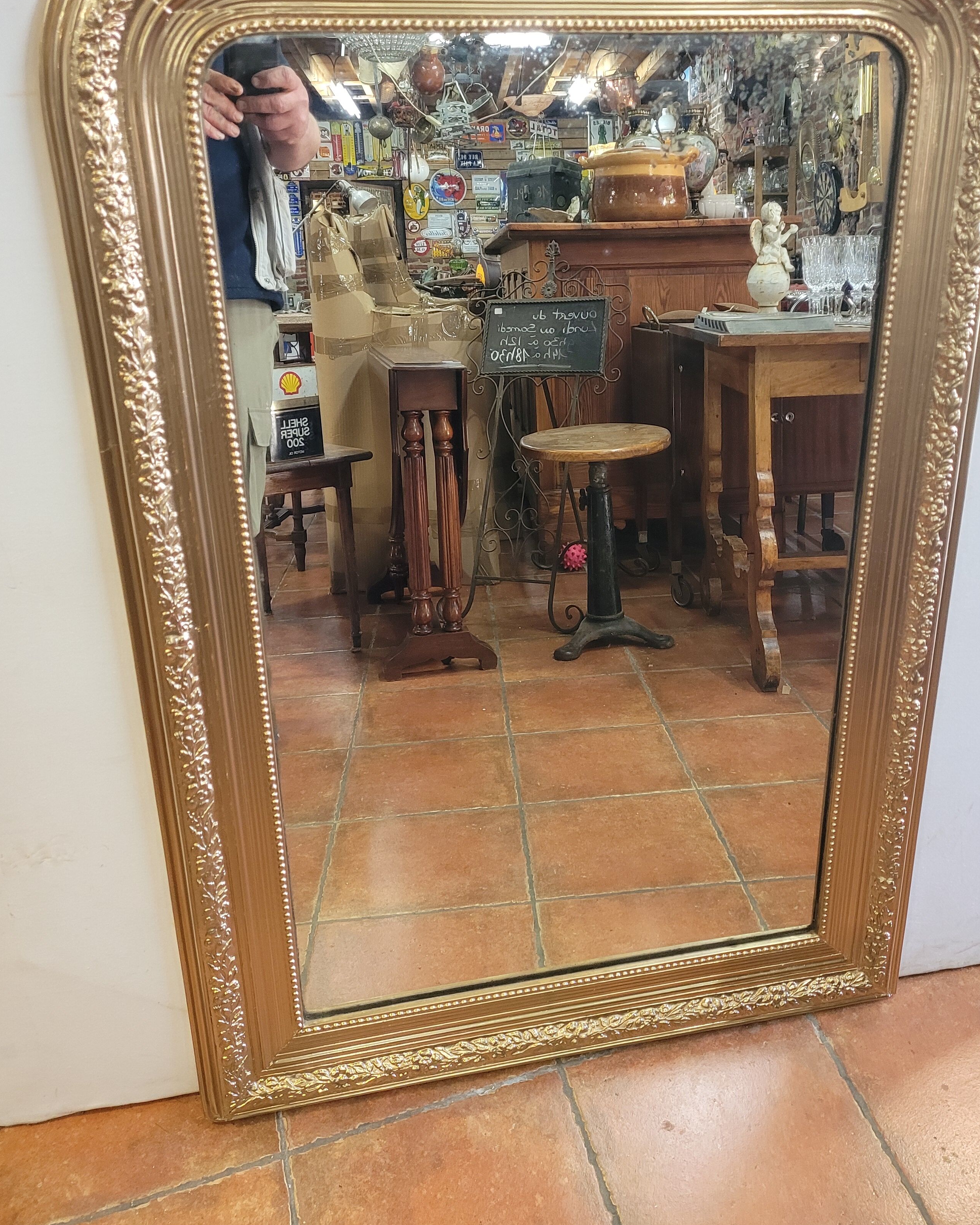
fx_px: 1160
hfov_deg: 45.6
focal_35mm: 32
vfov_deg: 55.5
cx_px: 565
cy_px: 528
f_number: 1.8
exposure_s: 1/50
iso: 320
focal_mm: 5.4
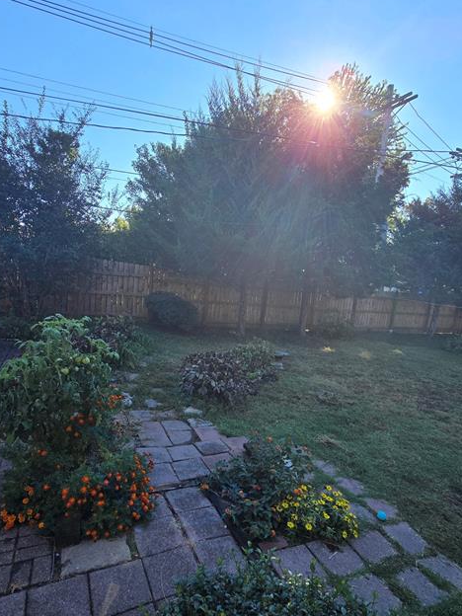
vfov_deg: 94.5
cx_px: 228
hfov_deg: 78.1
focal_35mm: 16
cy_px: 316
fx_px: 285
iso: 50
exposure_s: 1/714
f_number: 2.2
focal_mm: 2.2
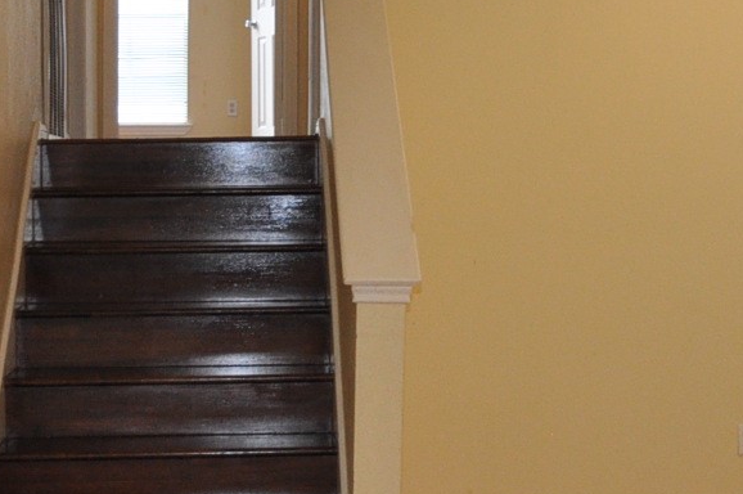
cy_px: 210
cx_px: 542
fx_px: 1835
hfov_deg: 22.7
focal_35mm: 89
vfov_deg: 15.3
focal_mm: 16
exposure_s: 1/125
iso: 720
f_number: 3.5
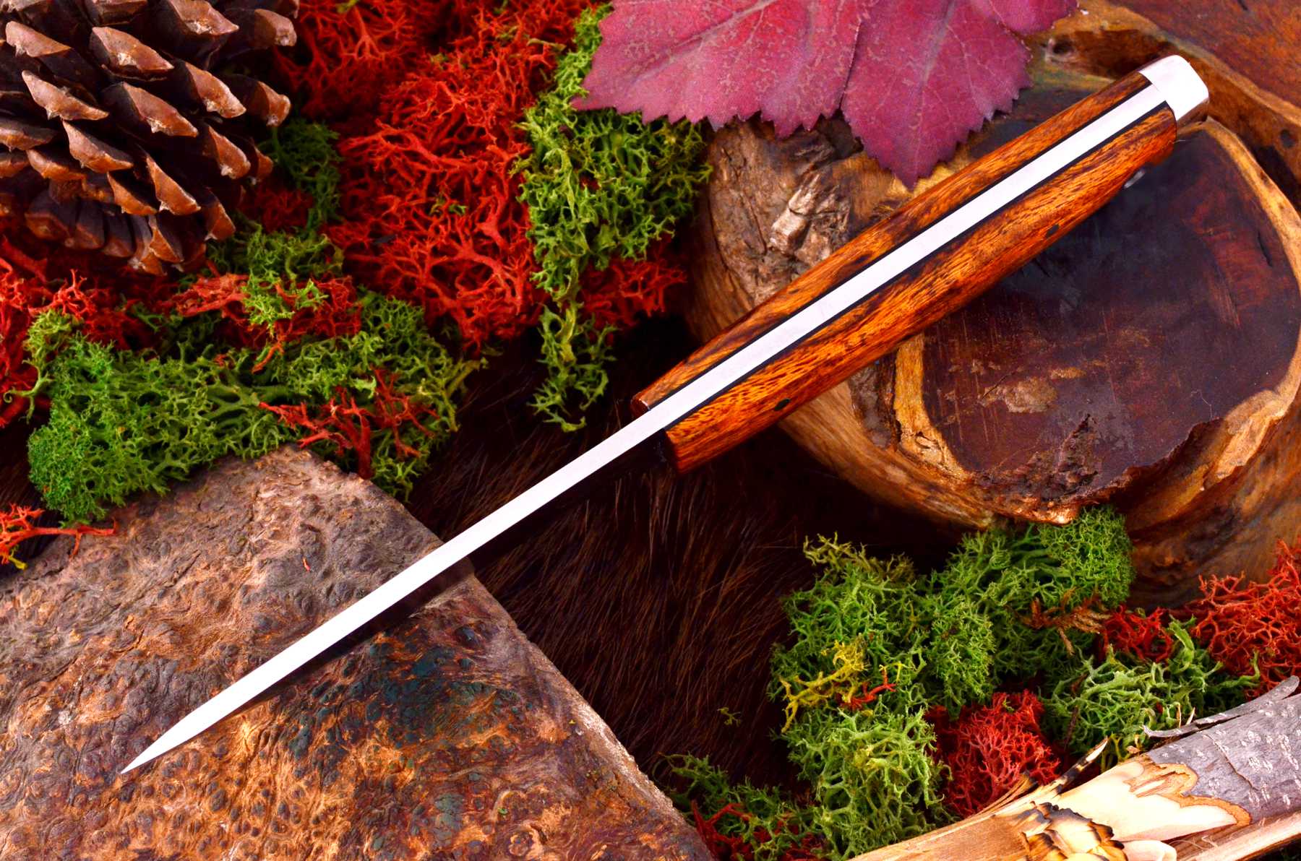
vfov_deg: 15.1
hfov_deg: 22.7
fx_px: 3246
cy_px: 430
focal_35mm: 90
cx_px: 650
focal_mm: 60
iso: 1000
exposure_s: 1/1.3
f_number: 13
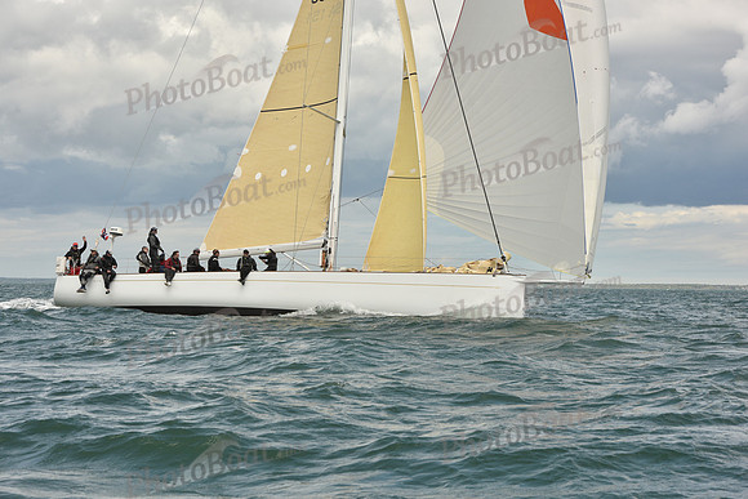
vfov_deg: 11.8
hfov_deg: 17.6
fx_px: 2411
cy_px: 250
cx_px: 374
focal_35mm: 116
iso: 320
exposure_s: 1/800
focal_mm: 116
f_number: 11
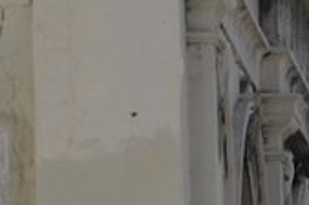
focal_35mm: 704
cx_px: 982
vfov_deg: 1.9
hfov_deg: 2.9
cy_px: 557
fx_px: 6031
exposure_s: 1/250
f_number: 8
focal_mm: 66
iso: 100
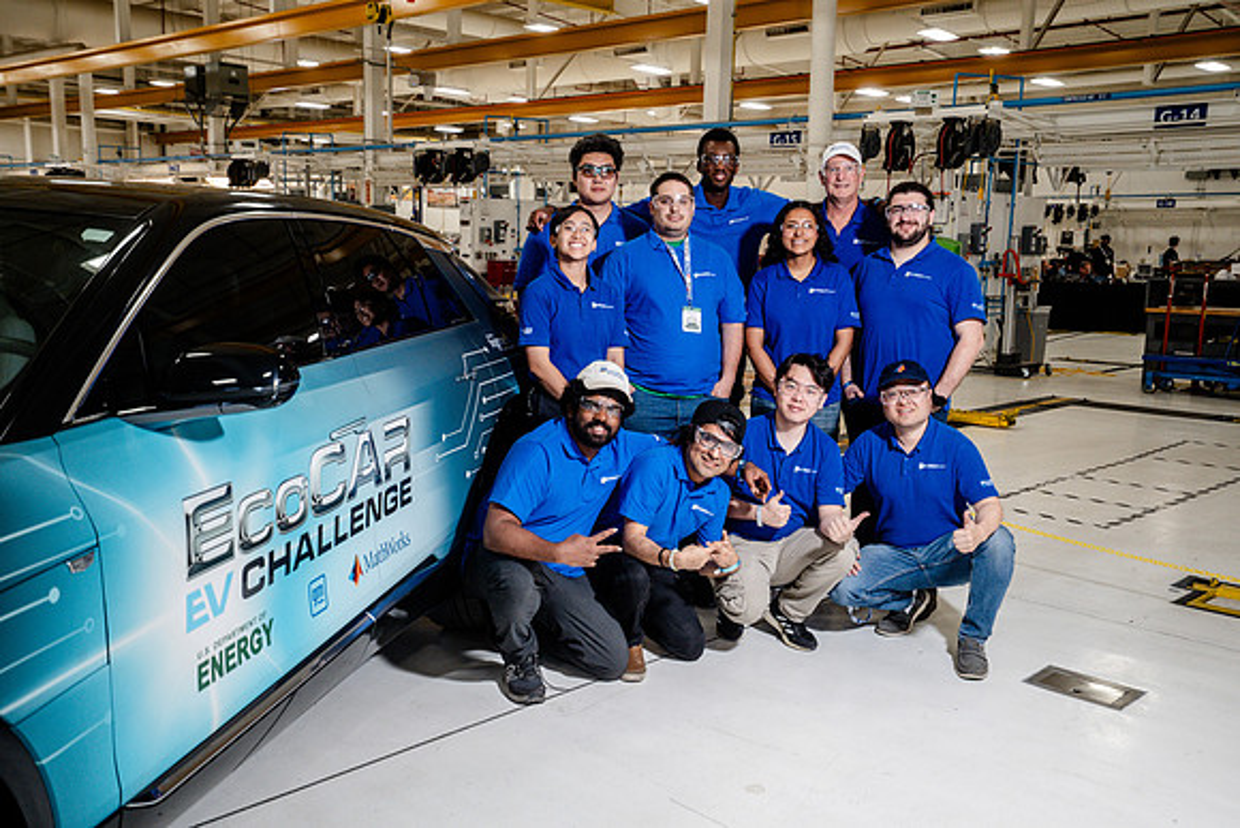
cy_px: 414
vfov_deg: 37.9
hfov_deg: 54.4
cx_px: 620
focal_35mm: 35
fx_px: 1206
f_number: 4
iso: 800
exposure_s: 1/200
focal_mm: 35
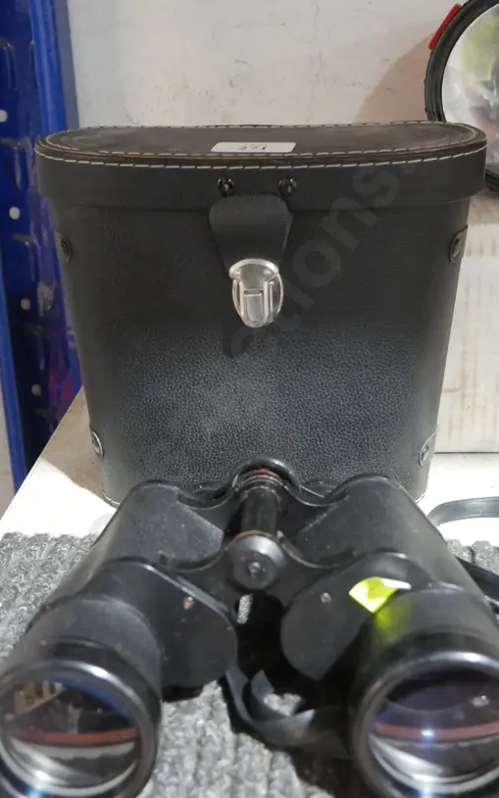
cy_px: 379
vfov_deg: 41.8
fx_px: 1044
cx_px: 228
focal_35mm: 48
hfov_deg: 26.9
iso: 3200
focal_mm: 18
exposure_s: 1/50
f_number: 4
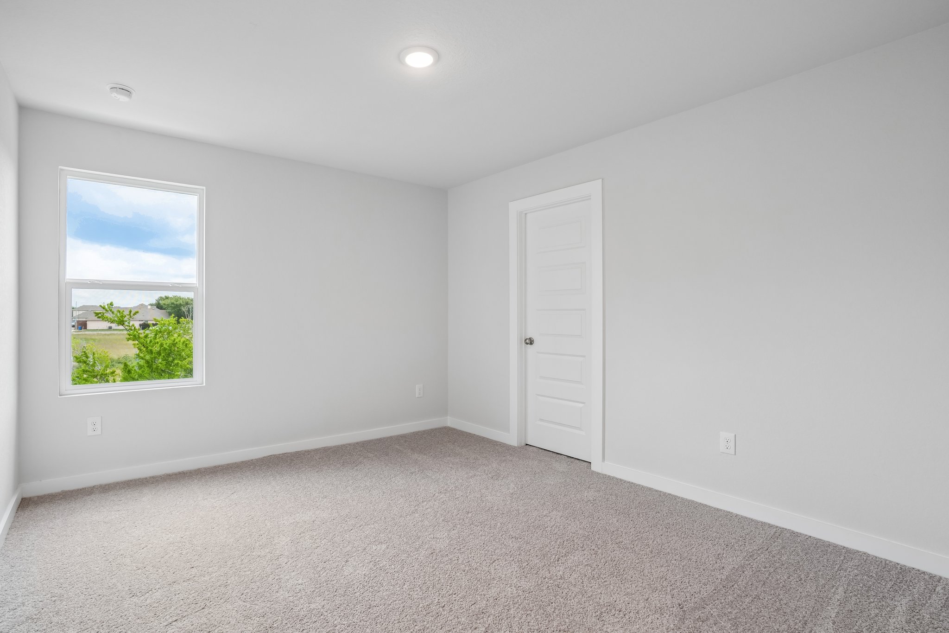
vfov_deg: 73.7
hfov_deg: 96.7
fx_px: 422
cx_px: 474
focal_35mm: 16
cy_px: 316
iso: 400
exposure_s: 1/30
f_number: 8
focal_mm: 16
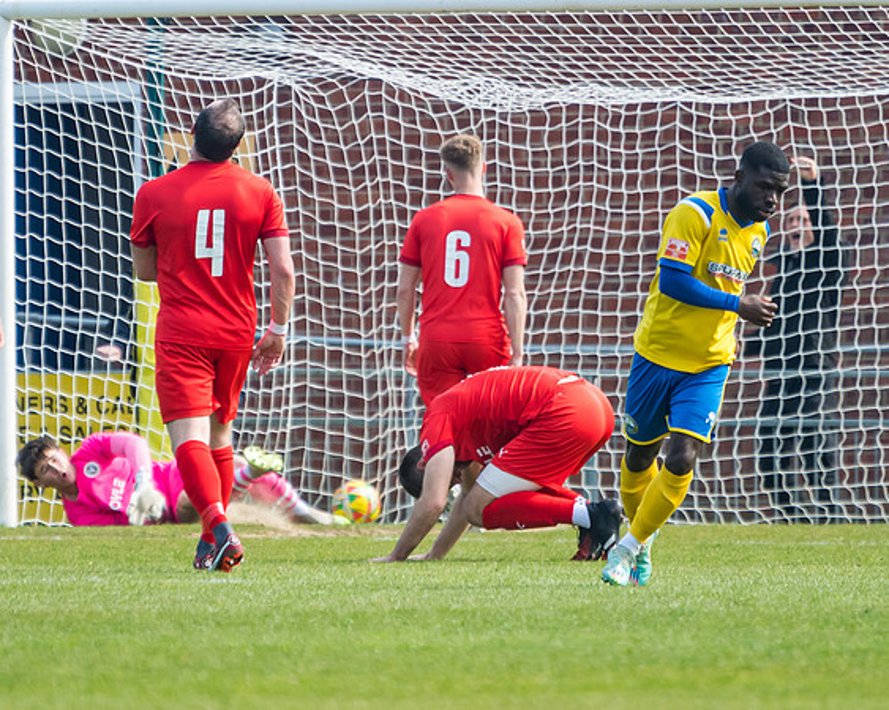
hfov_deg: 2.9
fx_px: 17467
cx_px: 435
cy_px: 476
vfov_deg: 2.3
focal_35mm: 664
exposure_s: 1/1600
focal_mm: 280
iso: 400
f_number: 4
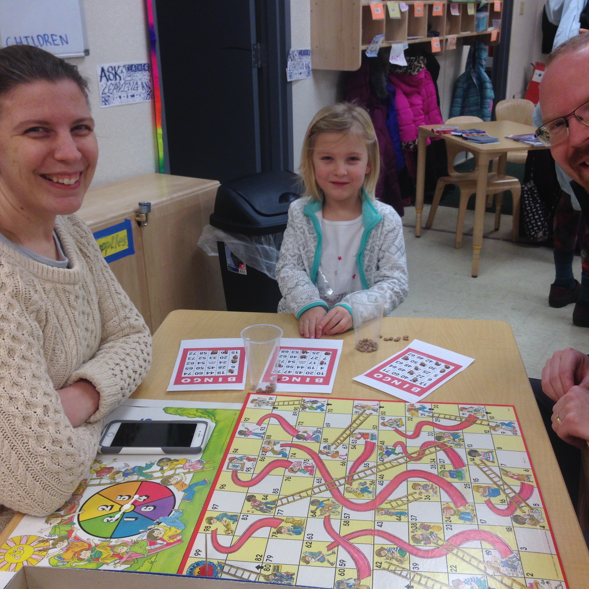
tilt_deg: -23.2
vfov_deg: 42.8
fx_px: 751
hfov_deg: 42.8
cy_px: 295
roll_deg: -0.7
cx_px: 330
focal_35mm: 39
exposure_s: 1/60
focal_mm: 4.12
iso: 64
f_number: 2.4
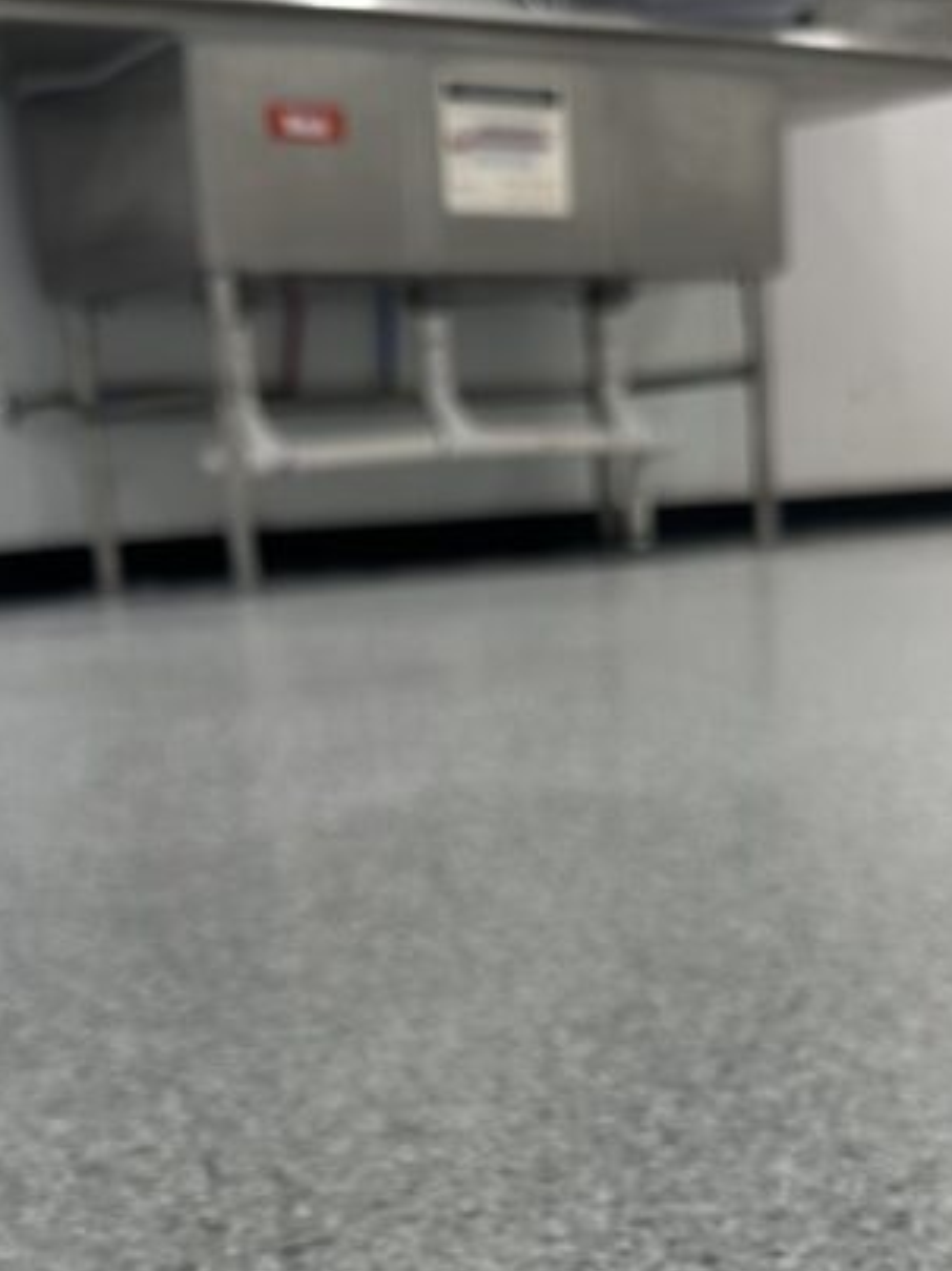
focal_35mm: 61
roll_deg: +1.9
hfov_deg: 24.0
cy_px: 1498
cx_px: 589
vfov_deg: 28.0
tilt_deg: -23.6
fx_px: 2238
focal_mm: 6.86
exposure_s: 1/115
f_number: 1.78
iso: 80
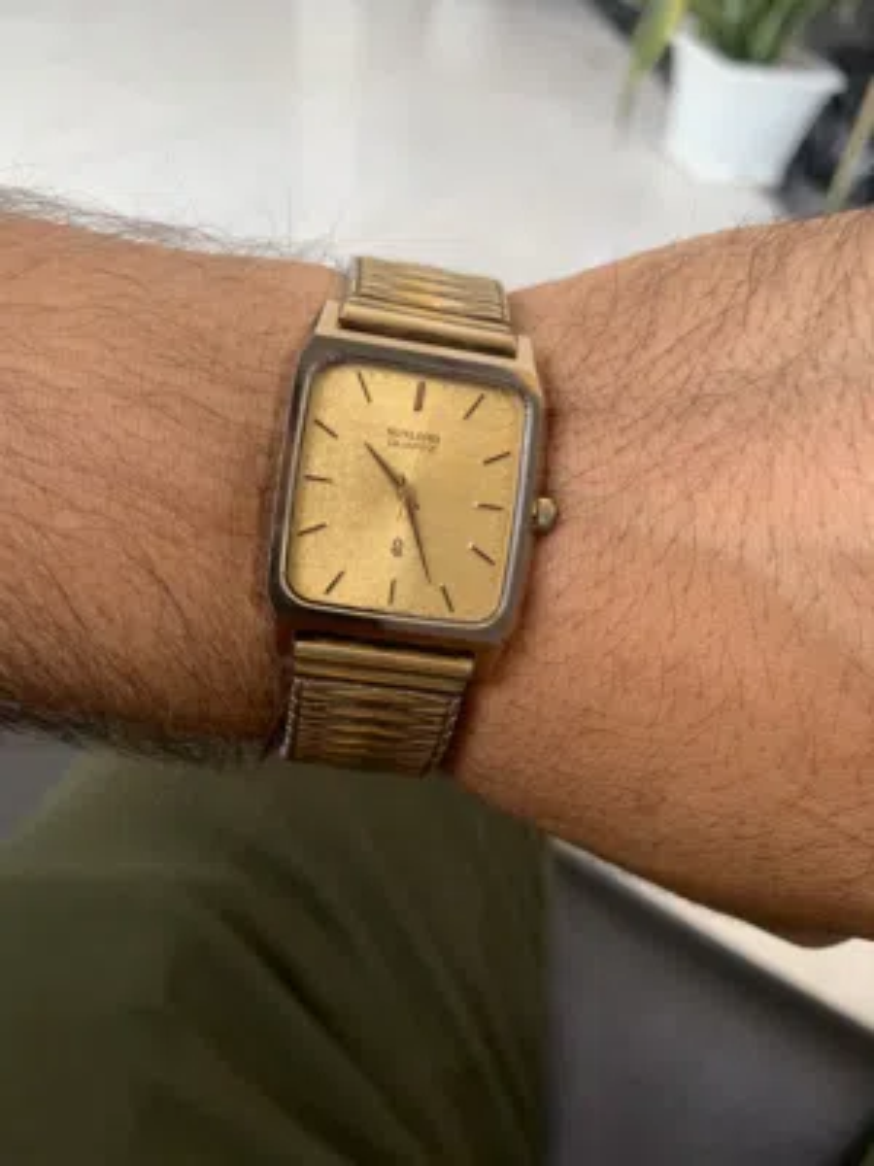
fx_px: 875
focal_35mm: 26
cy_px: 583
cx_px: 437
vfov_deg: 67.3
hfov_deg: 53.1
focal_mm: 4.25
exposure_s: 1/121
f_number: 1.8
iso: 50
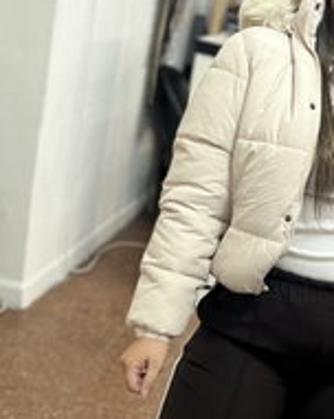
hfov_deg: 21.2
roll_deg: -12.6
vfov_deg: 26.6
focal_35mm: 71
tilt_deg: -18.8
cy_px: 291
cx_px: 281
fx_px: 880
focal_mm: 5.7
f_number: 1.5
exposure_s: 1/100
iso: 125
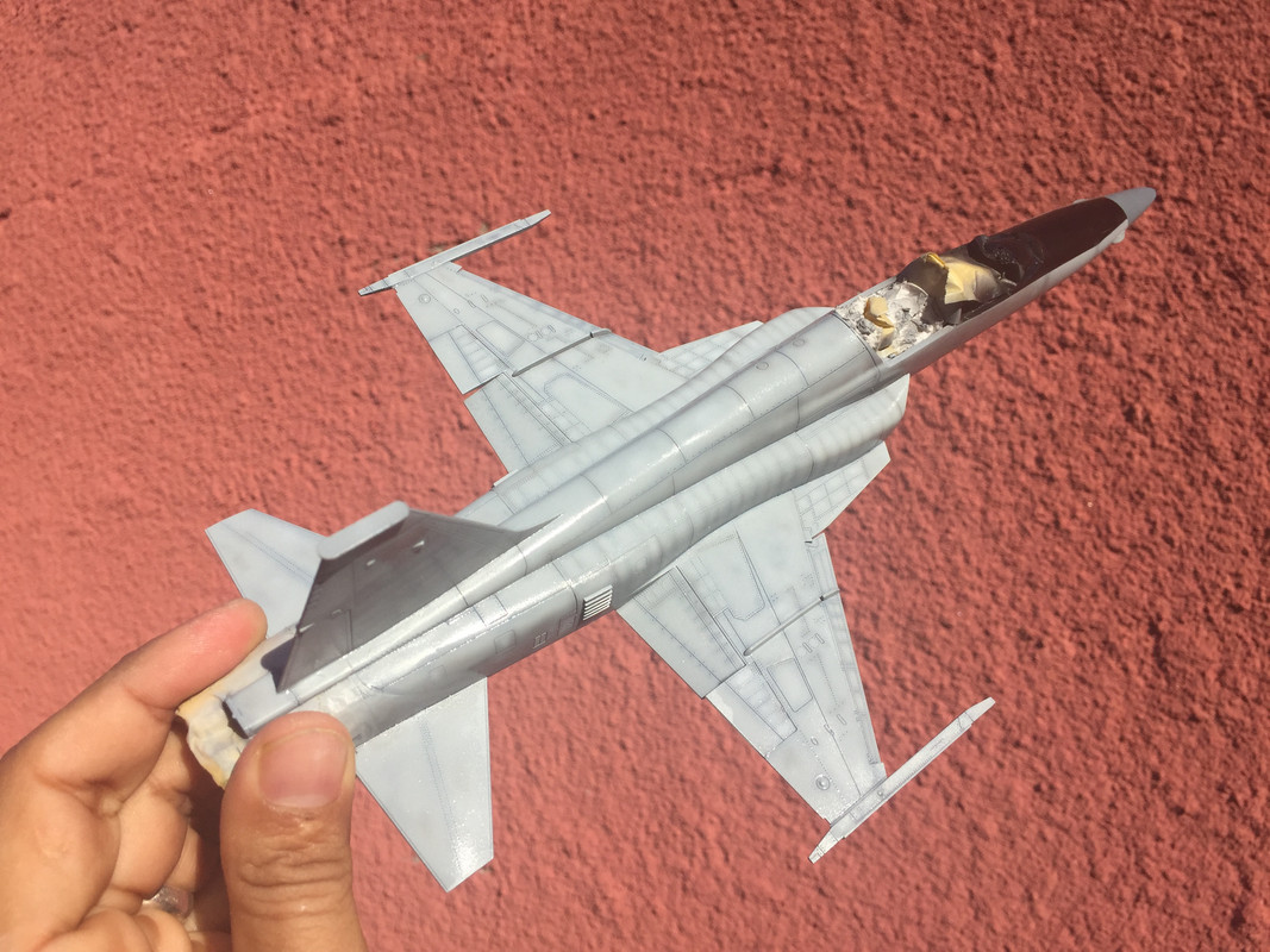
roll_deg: +0.7
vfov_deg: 48.2
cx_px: 635
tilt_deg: +6.0
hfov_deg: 61.7
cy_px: 476
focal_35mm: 29
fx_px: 1064
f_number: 2.2
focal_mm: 4.15
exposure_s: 1/2639
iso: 32
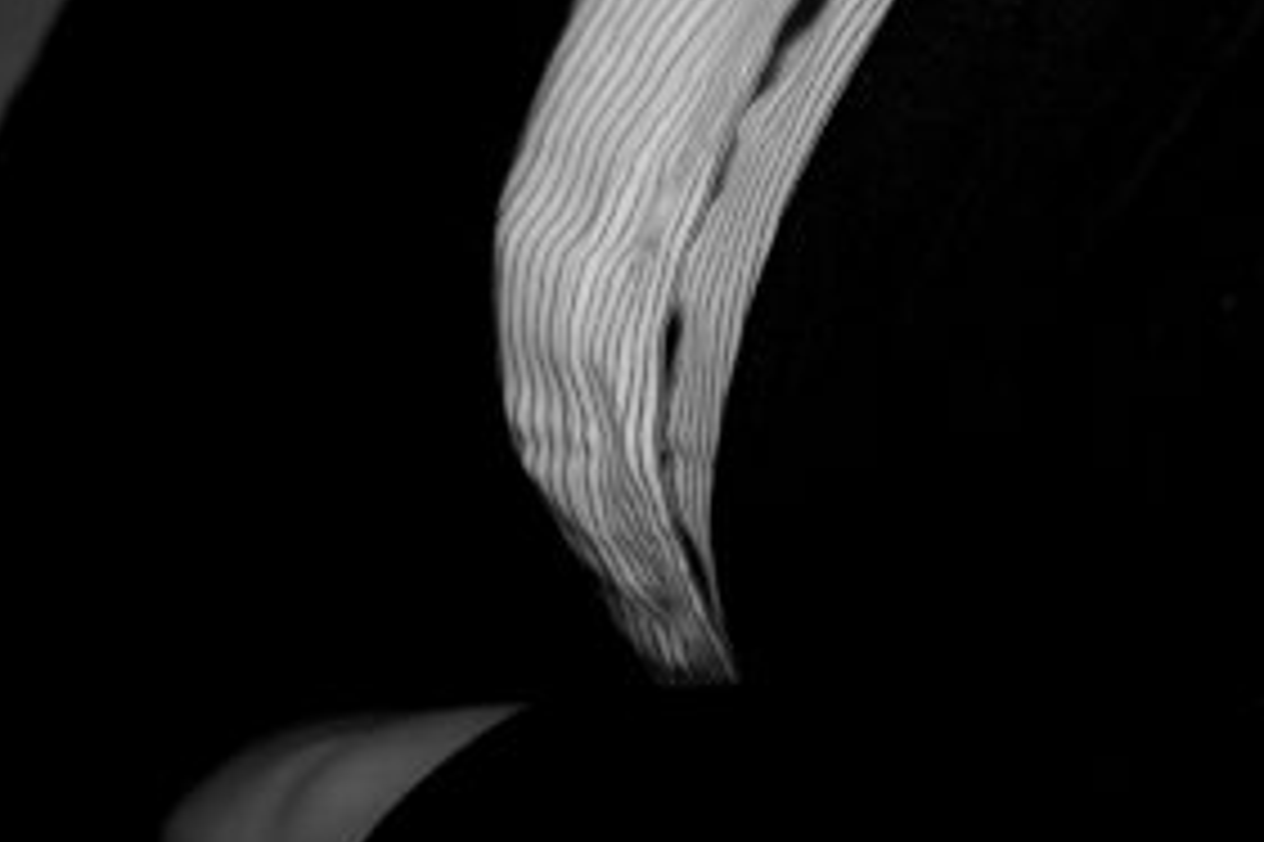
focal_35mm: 615
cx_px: 1453
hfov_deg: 3.4
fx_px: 21580
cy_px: -828
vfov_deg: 2.2
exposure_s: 1/500
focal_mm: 150
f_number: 2.8
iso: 400
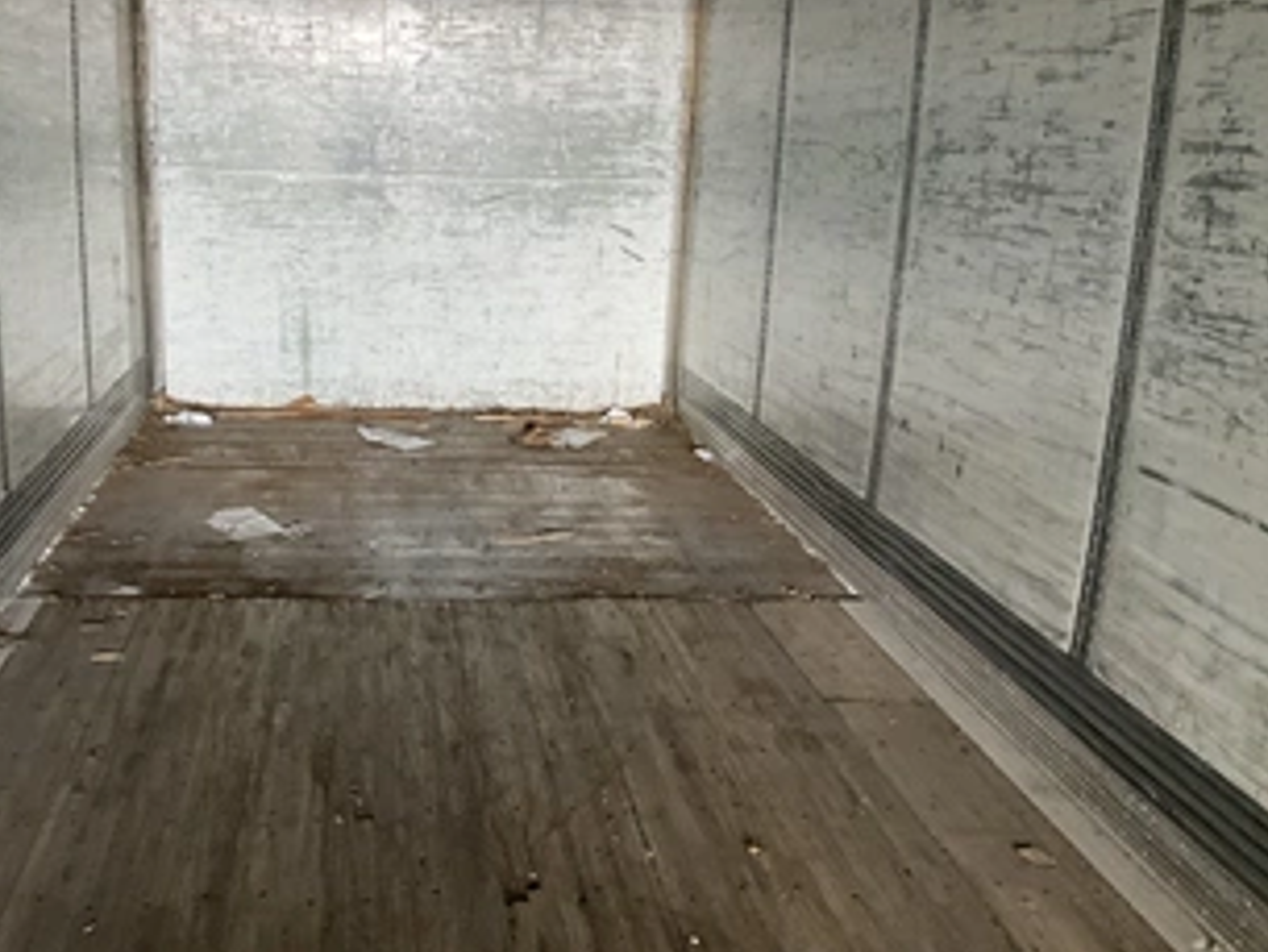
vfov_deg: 37.7
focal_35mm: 38
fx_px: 1393
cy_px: 470
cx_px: 478
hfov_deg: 48.5
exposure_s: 1/60
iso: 160
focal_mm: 3
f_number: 1.8
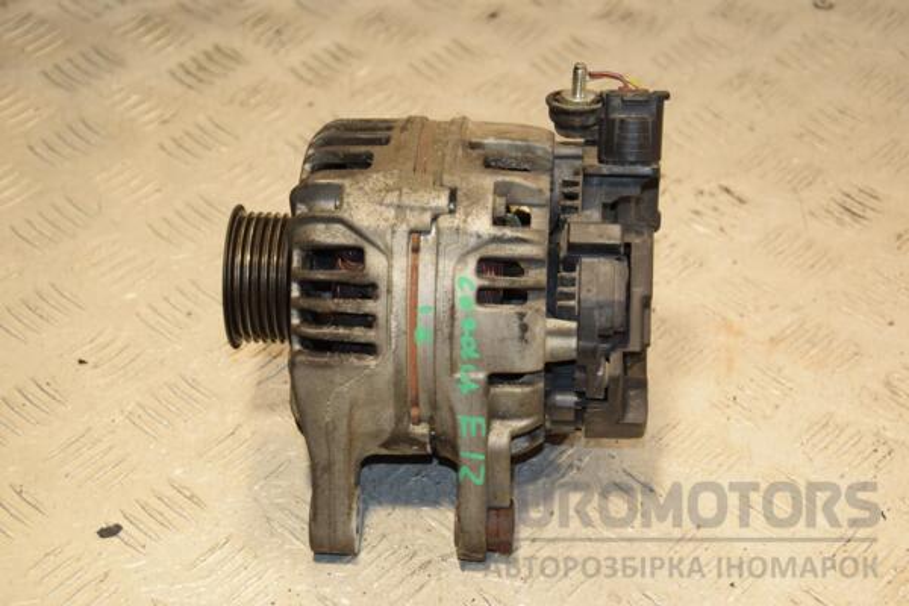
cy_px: 303
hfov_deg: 26.0
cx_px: 454
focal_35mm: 78
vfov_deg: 17.5
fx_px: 1969
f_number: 5.6
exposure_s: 1/200
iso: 800
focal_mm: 52
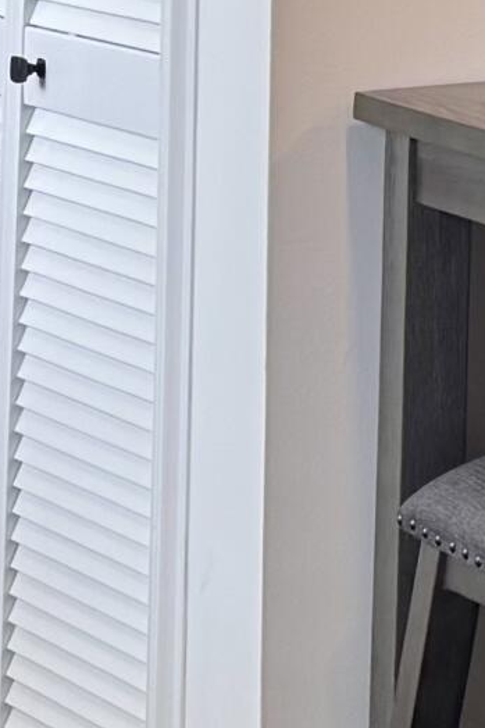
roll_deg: -1.1
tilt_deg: -3.1
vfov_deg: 14.1
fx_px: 2891
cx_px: 2064
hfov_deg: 6.9
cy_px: -42
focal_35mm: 143
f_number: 1.78
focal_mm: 6.76
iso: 100
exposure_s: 1/120
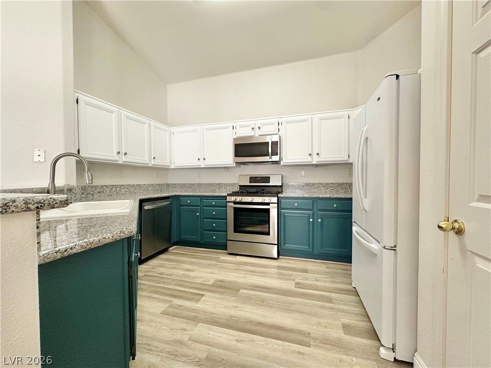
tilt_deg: -0.6
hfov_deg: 102.1
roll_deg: +0.1
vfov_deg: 85.7
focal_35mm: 14
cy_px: 184
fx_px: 199
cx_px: 246
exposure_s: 1/60
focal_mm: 2.22
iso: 250
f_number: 2.2
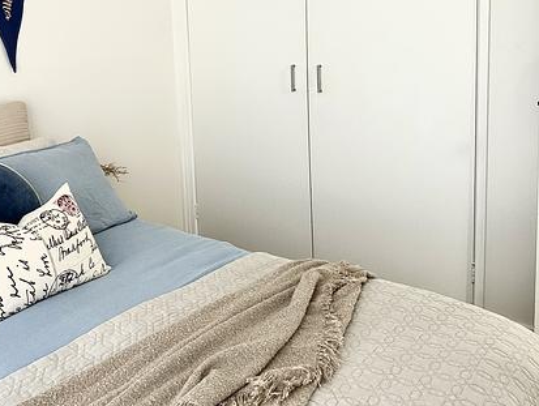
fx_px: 561
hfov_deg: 49.9
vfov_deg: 38.8
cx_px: 161
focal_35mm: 36
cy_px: 106
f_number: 1.78
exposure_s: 1/121
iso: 200
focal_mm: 6.86
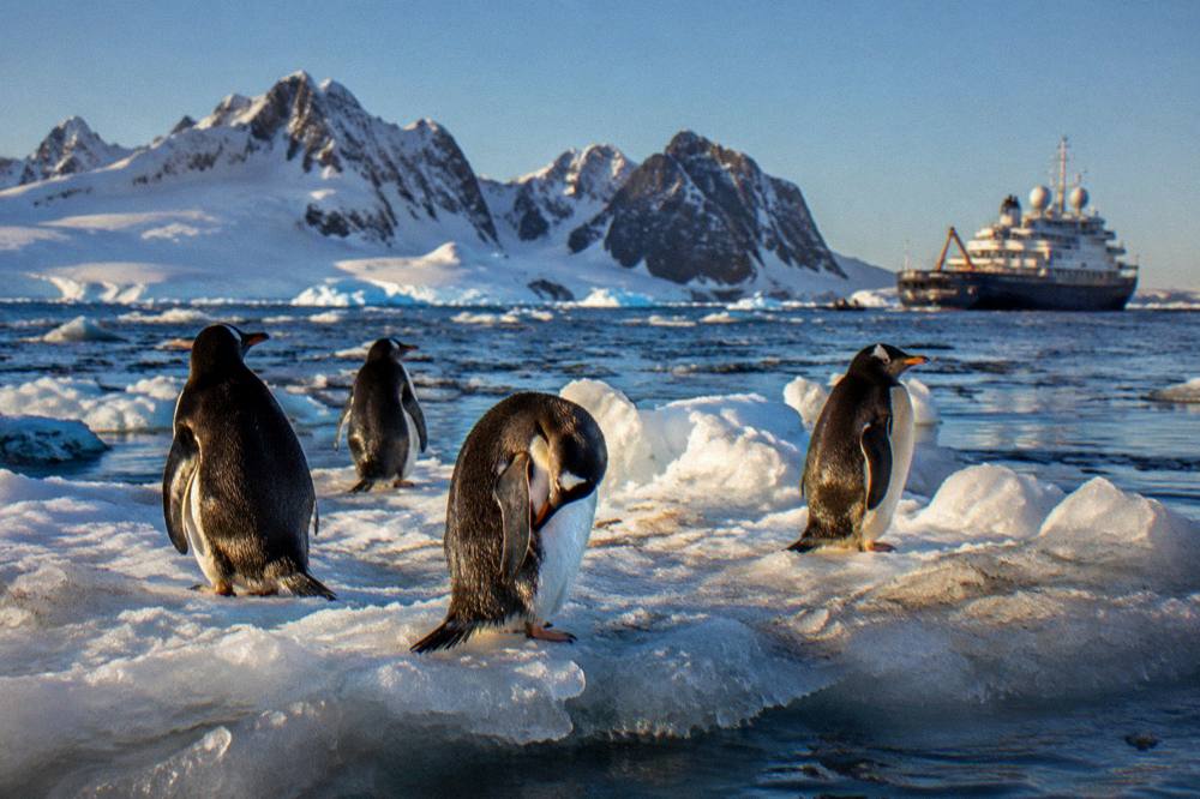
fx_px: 1566
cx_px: 600
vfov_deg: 28.6
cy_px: 400
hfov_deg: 41.9
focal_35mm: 47
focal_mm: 47
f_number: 4
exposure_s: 1/2000
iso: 500
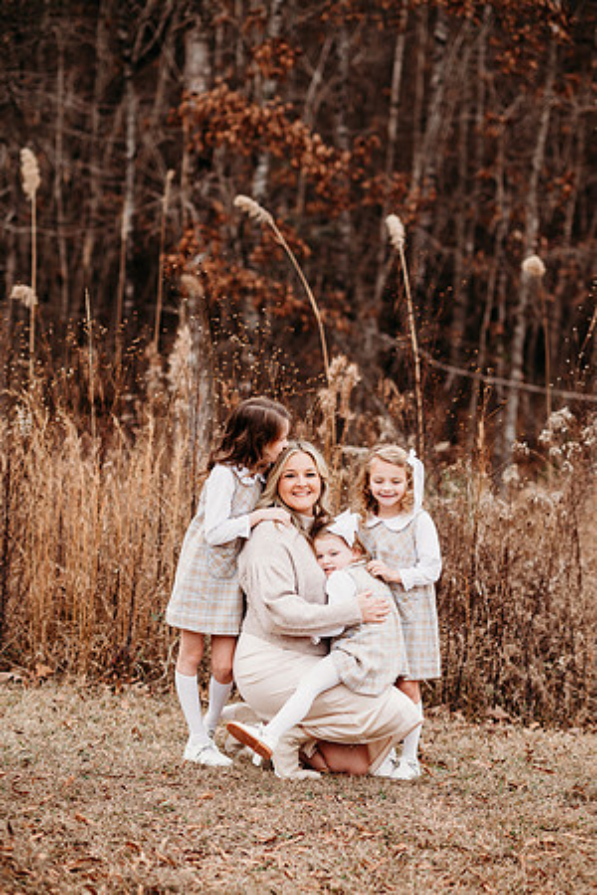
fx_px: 2114
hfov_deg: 16.1
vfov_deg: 23.9
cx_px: 298
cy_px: 448
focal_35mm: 85
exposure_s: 1/320
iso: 125
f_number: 2.5
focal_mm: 85
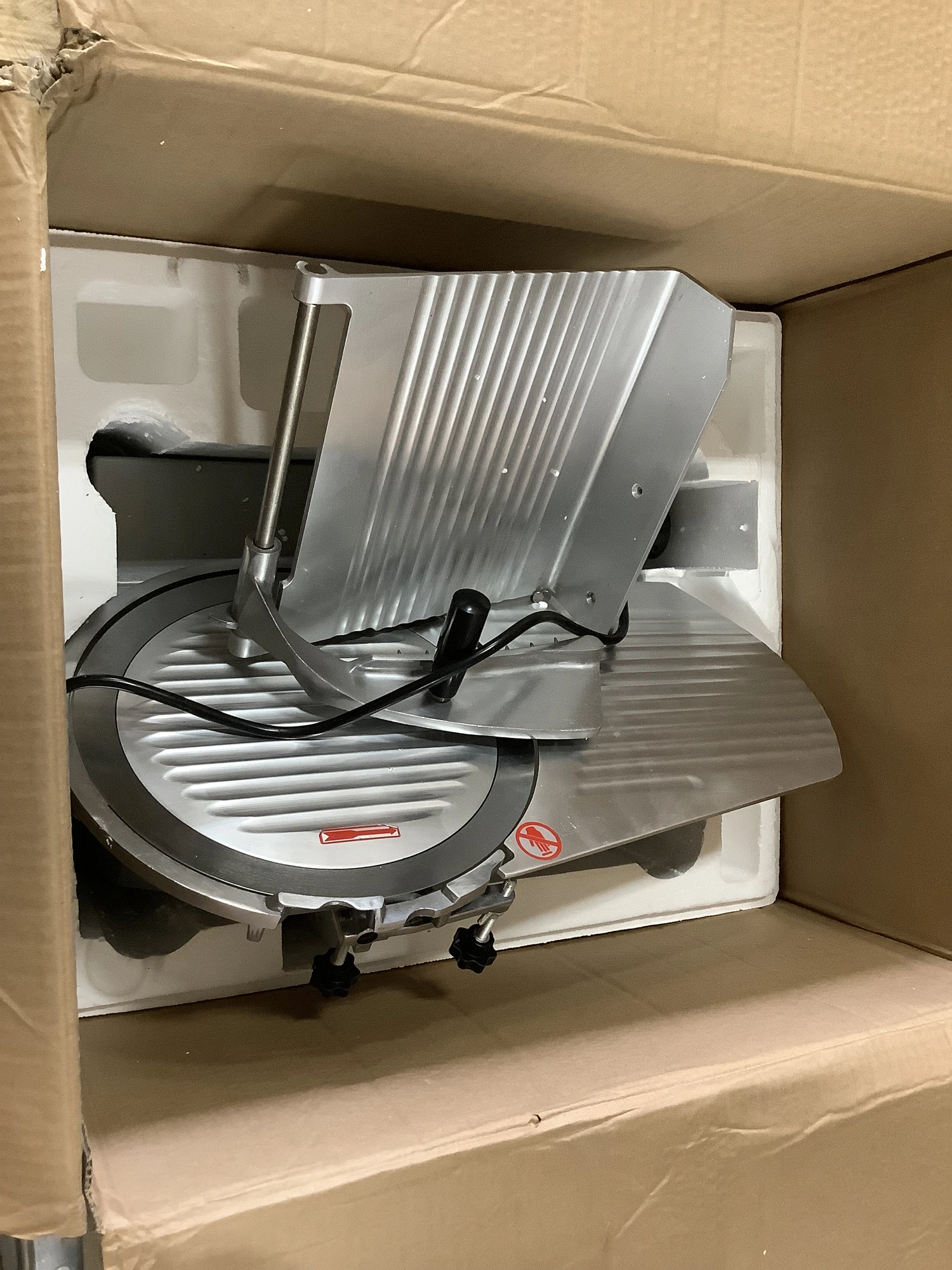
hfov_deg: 45.4
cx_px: 476
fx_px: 1137
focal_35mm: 31
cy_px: 635
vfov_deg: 58.4
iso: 250
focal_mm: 3.3
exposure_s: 1/40
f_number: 2.4
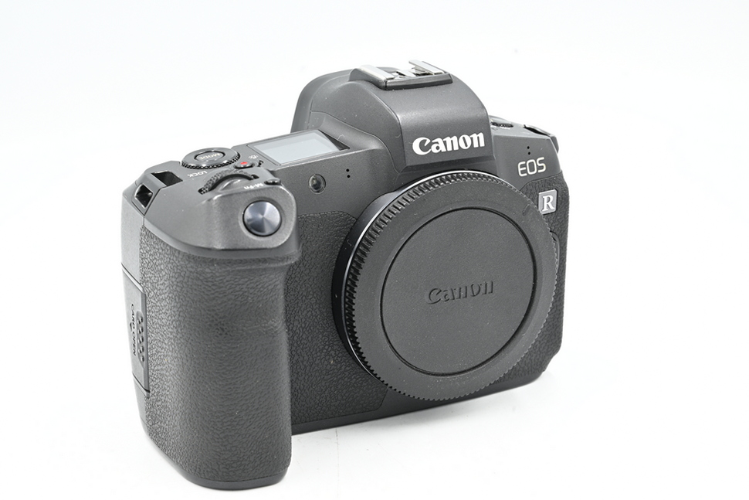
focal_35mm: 74
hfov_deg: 27.3
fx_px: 1540
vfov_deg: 18.4
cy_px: 250
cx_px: 374
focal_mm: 74
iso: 100
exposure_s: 1/6
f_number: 14
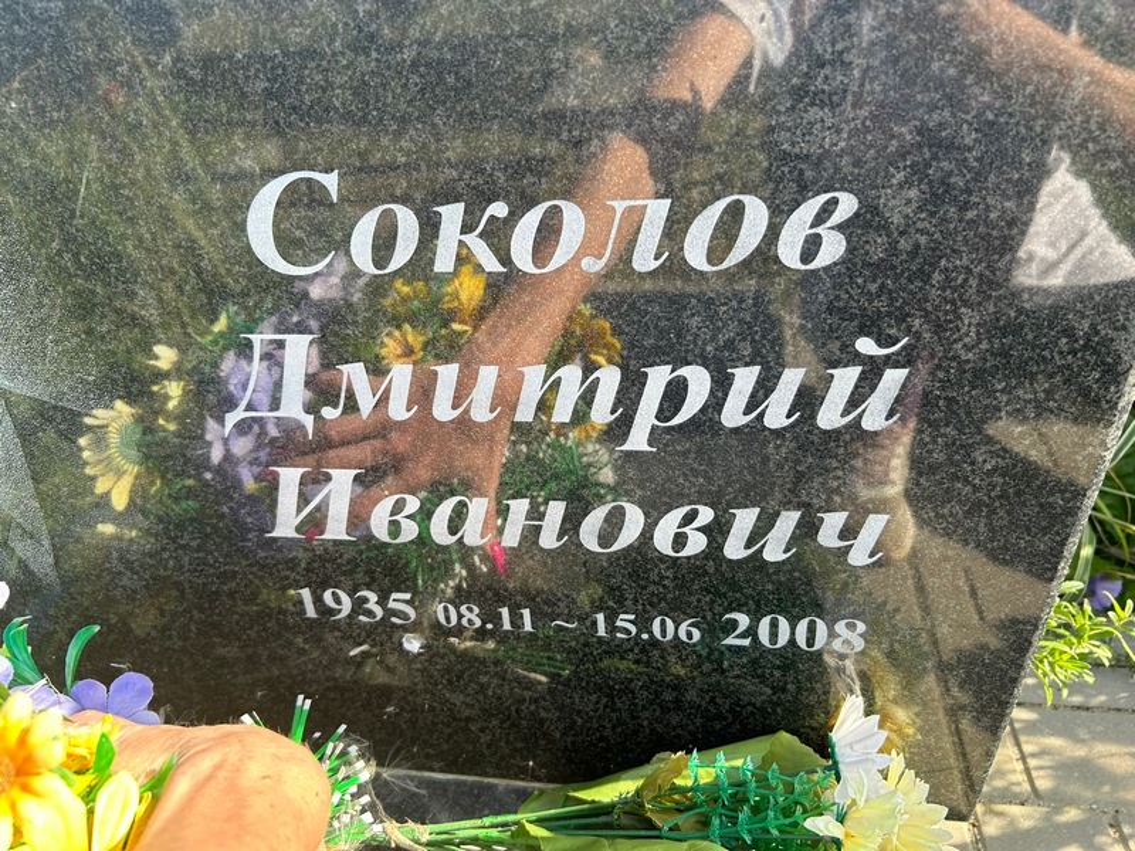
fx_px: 852
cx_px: 568
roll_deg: +3.7
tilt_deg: -30.6
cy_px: 426
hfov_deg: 67.3
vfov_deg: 53.1
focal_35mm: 26
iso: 50
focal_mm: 5.7
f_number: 1.5
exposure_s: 1/506
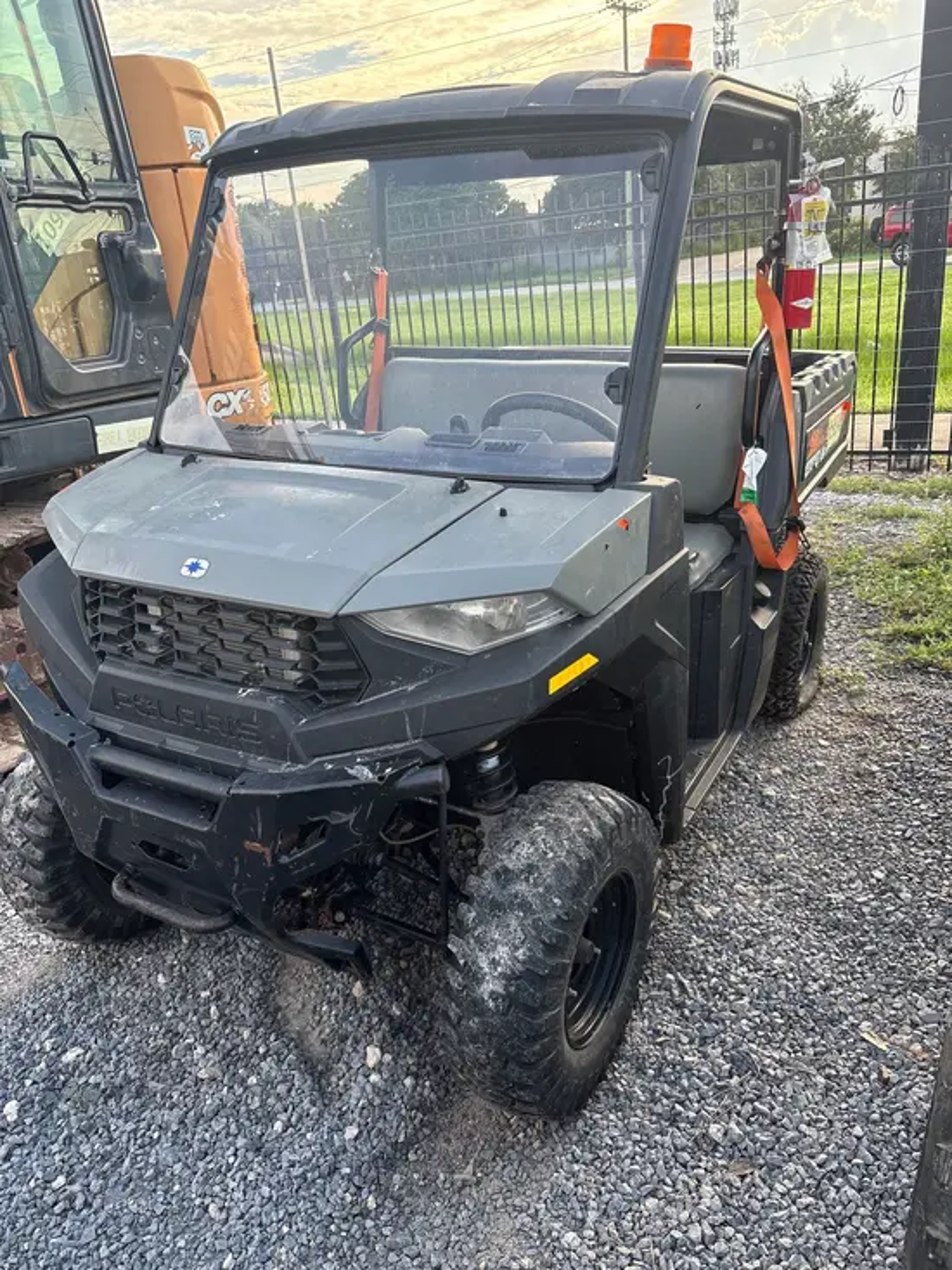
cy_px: 635
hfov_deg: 53.1
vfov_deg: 67.3
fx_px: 953
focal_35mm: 26
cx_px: 476
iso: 64
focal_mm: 5.96
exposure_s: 1/381
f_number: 1.6
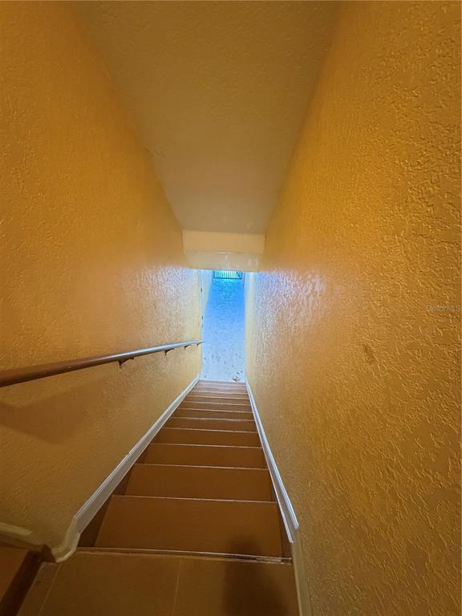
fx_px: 249
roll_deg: -2.3
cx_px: 231
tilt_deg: -32.8
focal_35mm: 14
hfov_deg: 85.7
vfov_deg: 102.1
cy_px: 308
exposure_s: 1/60
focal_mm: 2.22
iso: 1250
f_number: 2.2
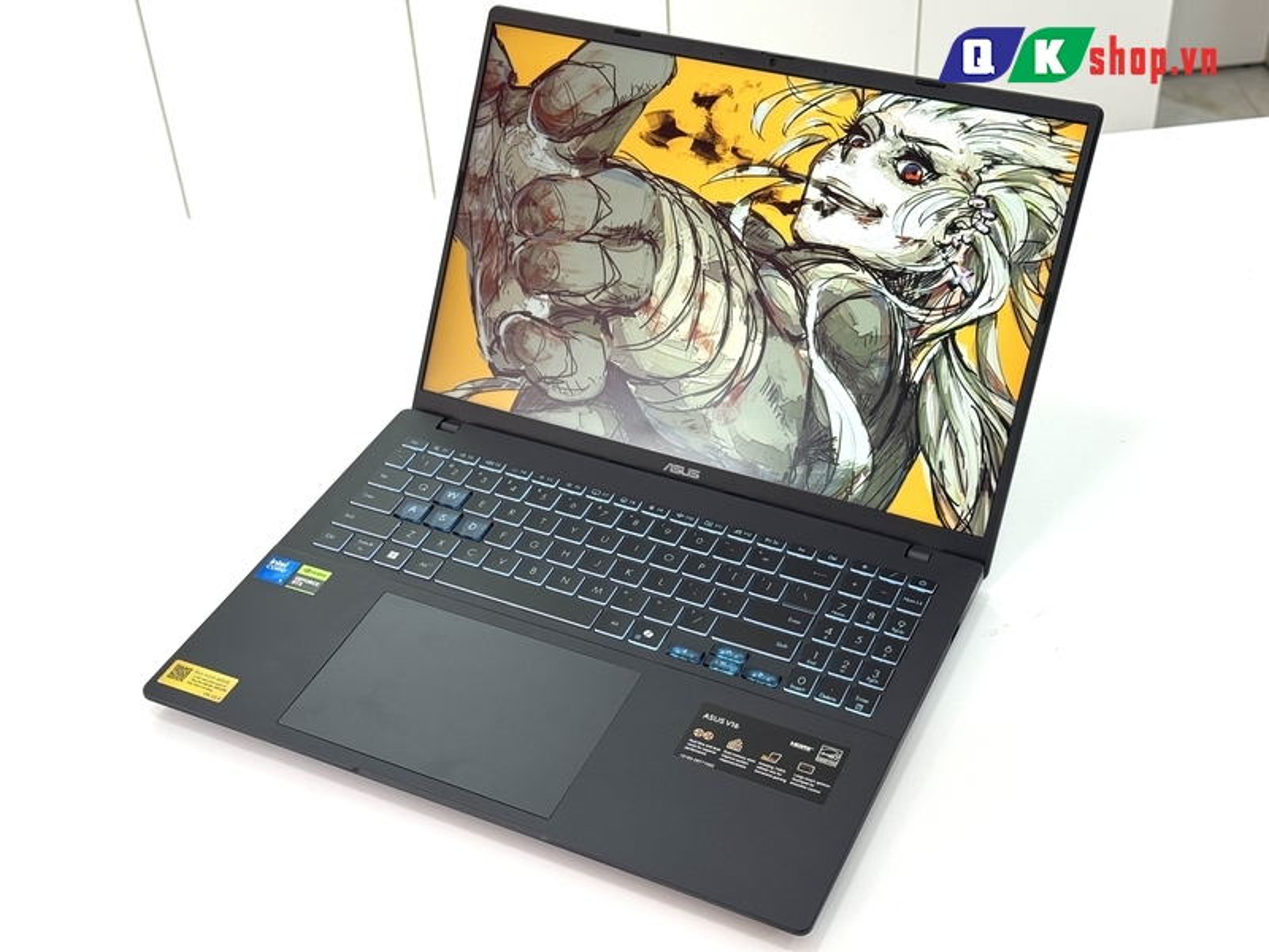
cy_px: 476
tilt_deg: -39.1
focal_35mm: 48
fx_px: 1760
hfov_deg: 39.7
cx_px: 634
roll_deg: +4.7
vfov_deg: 30.3
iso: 50
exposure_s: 1/133
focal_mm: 6.76
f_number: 1.78
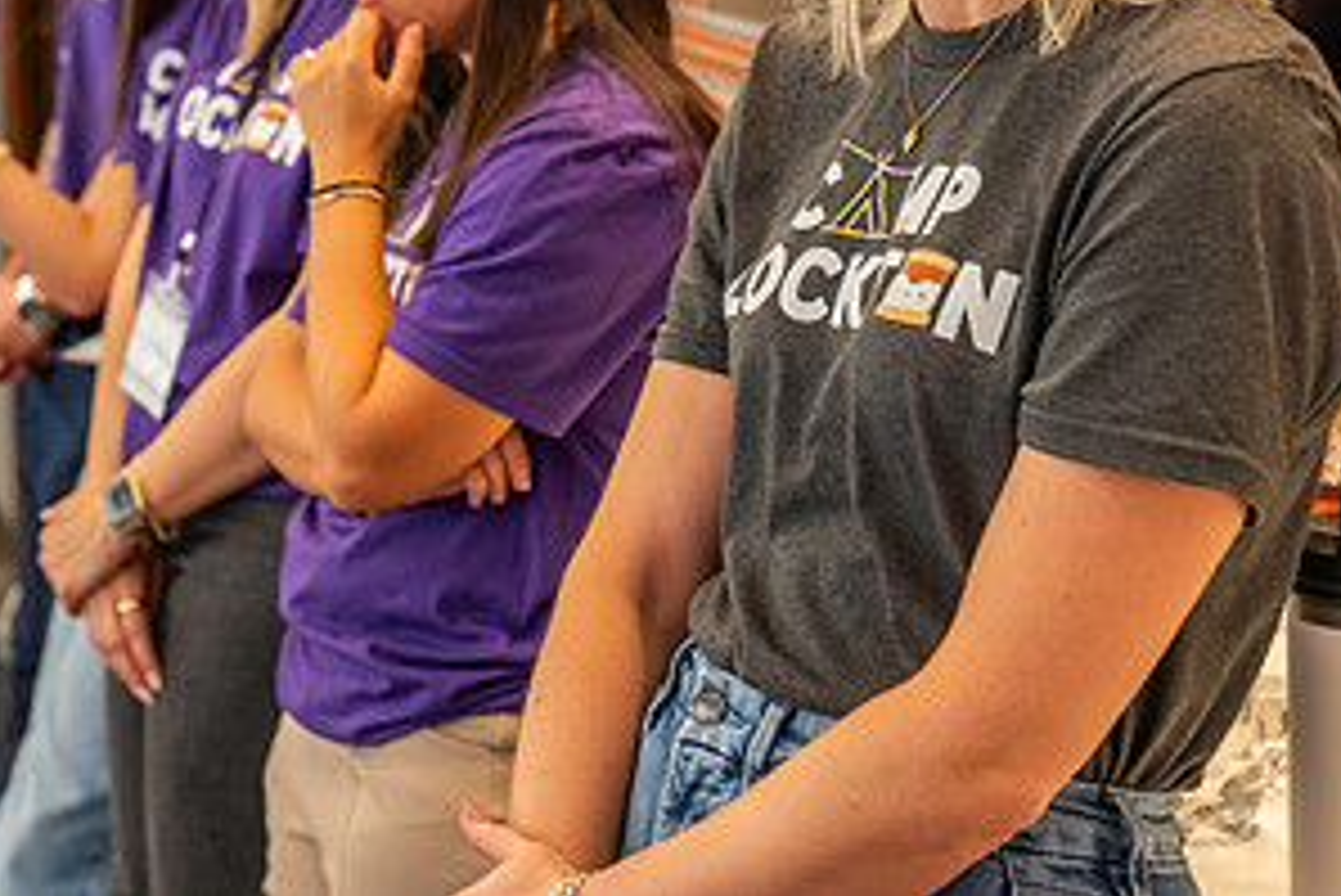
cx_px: 414
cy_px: 29
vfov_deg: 12.9
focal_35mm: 105
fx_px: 3913
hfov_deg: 19.4
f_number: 4
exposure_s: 1/160
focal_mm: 54
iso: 3200
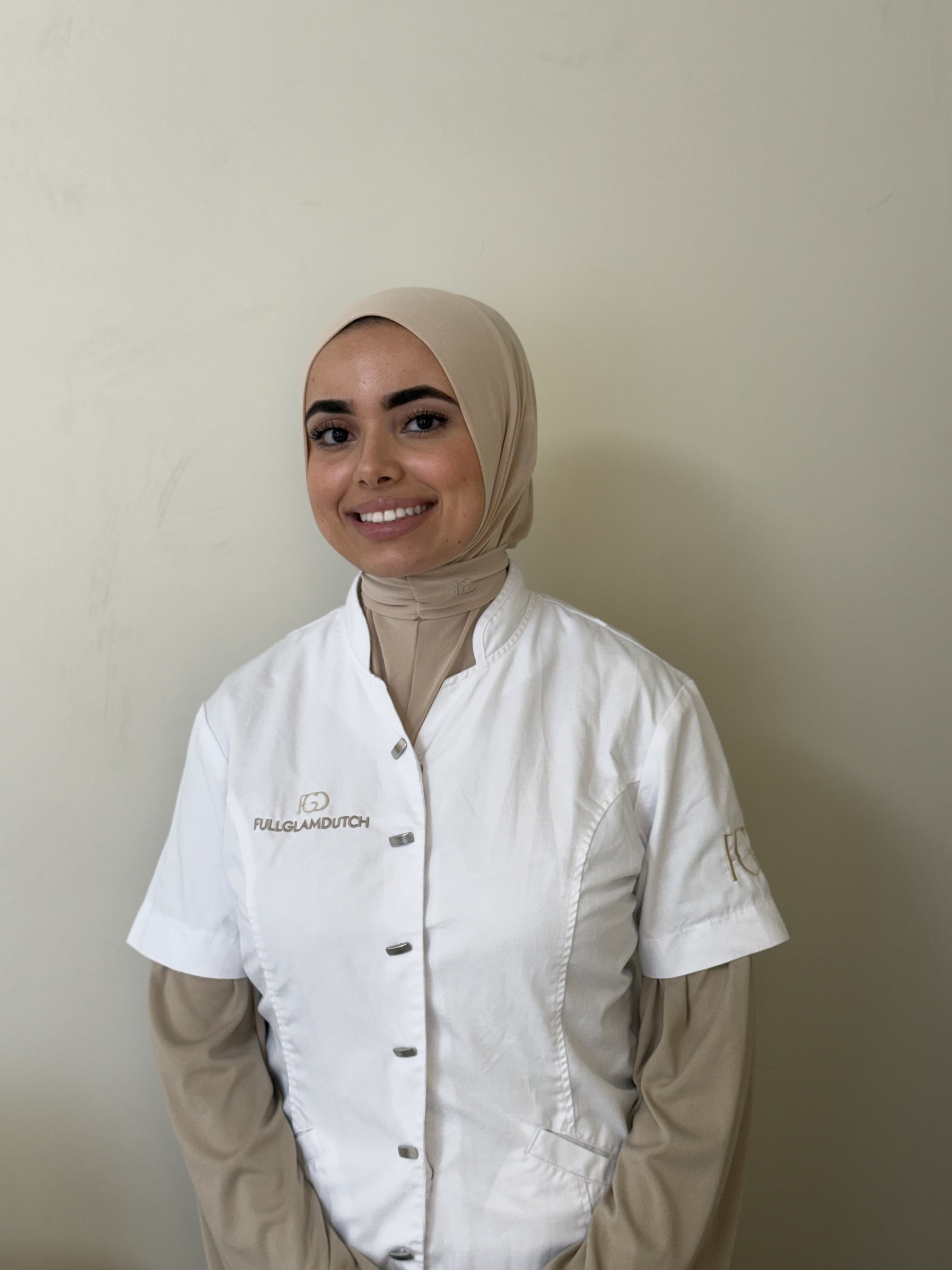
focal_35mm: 48
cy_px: 635
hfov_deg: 30.3
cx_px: 476
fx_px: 1760
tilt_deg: -7.4
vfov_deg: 39.7
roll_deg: +3.7
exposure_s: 1/50
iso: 64
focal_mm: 6.76
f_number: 1.78
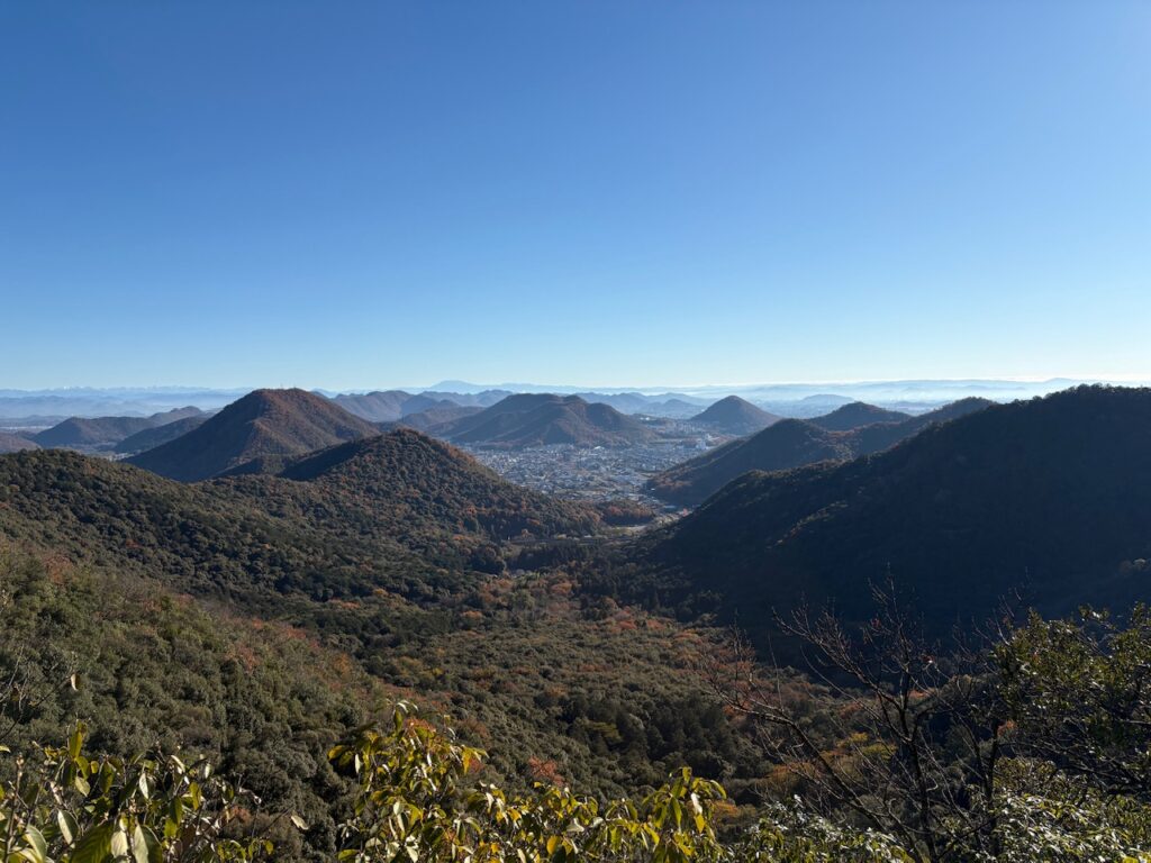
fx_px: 865
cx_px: 576
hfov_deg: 67.3
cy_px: 432
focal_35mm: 26
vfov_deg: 53.1
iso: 50
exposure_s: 1/5814
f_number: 1.6
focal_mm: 5.96
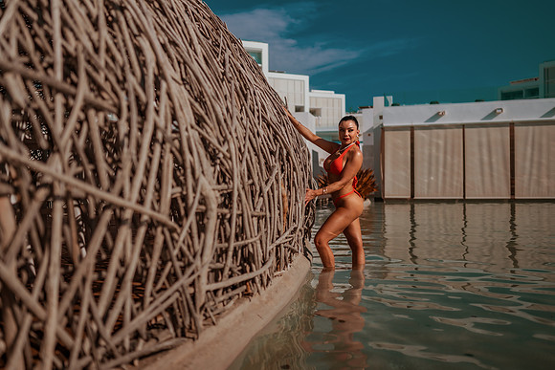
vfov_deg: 37.9
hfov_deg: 54.4
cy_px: 185
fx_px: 540
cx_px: 278
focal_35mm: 35
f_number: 2
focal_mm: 35
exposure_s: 1/8000
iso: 50
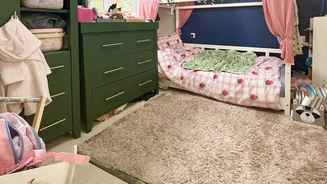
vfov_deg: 51.7
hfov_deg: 85.2
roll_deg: +0.6
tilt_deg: -3.1
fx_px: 173
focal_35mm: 20
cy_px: 33
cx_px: 201
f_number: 2.2
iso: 400
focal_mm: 2.22
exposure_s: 1/60
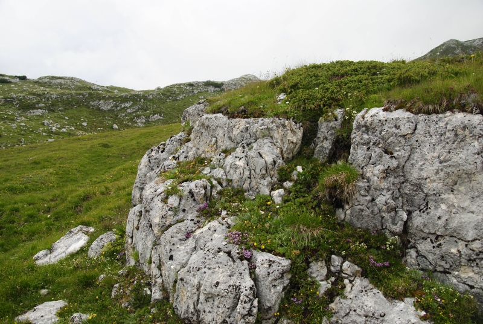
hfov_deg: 57.2
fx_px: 443
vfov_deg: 40.1
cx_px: 242
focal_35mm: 33
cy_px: 162
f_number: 7.1
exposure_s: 1/200
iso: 200
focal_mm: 22
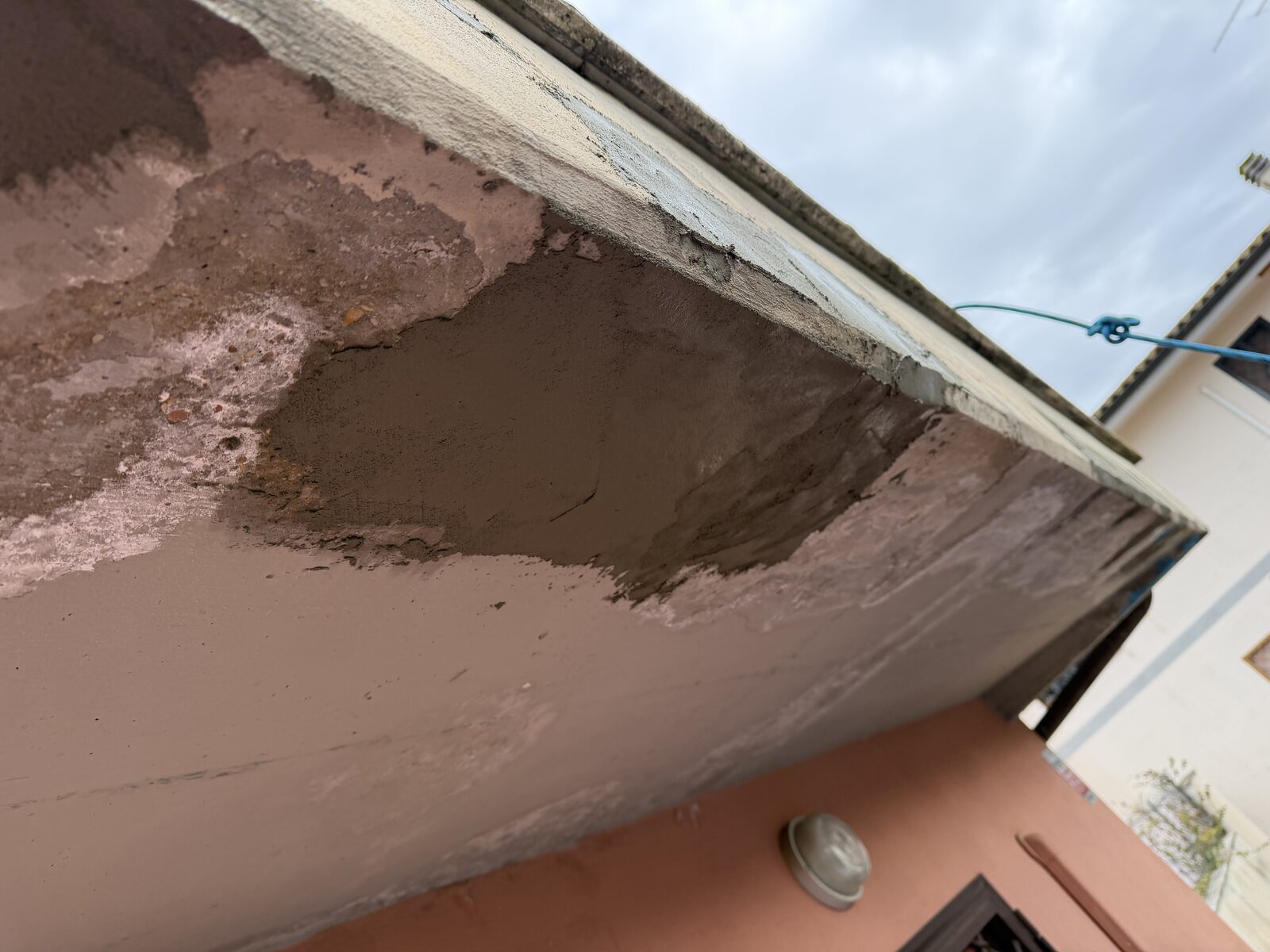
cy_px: 476
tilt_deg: +28.5
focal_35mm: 24
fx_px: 881
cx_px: 635
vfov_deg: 56.8
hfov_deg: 71.6
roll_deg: +40.4
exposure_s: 1/967
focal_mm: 6.76
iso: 100
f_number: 1.78
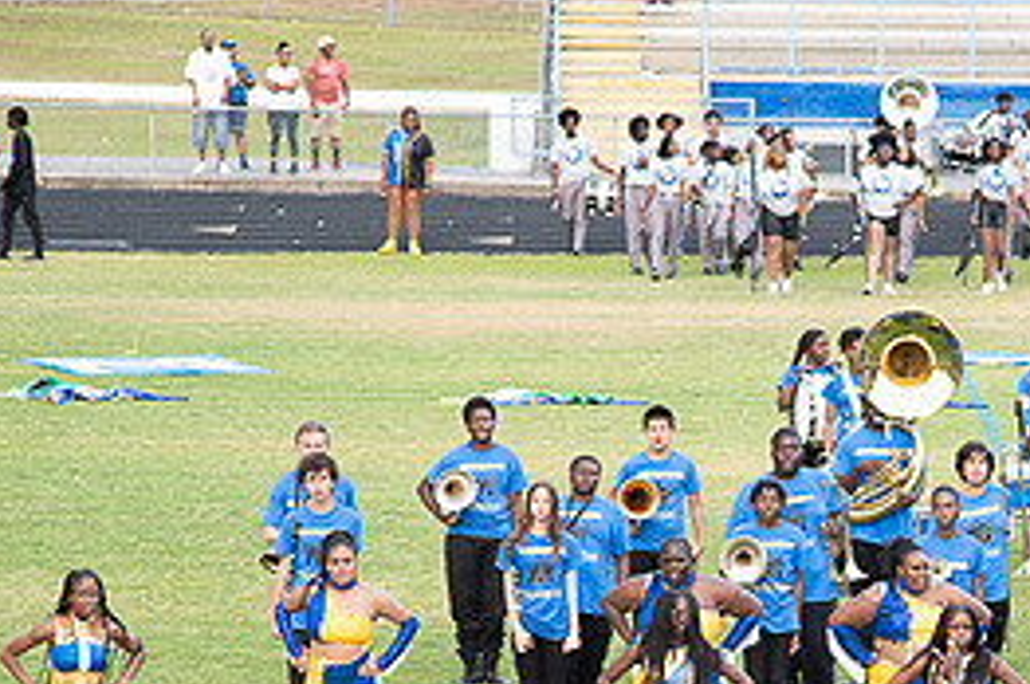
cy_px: 719
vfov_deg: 4.7
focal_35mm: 294
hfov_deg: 7.0
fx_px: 8401
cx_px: 829
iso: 100
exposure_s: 1/200
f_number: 4
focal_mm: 110
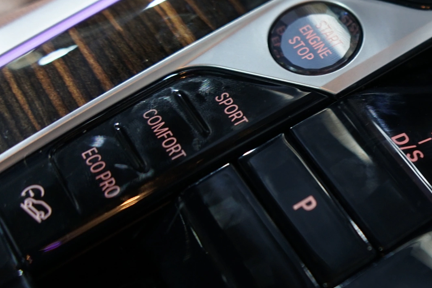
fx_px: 756
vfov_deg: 21.5
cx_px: 480
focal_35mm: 63
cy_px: 90
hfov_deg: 28.8
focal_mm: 28
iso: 400
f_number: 3.5
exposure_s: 1/25
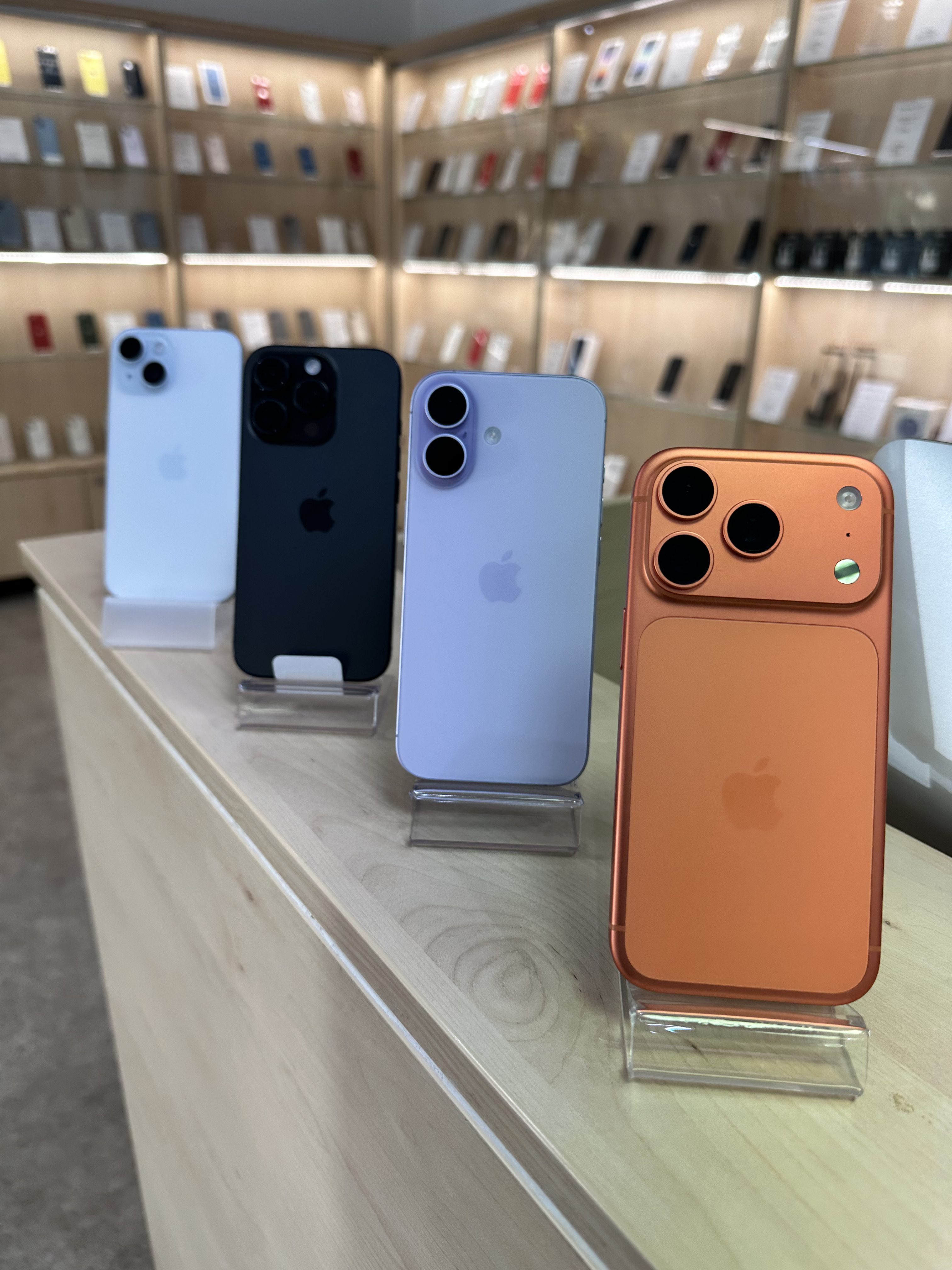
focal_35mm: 24
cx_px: 476
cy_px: 635
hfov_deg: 56.8
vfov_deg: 71.6
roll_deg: -2.6
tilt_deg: -21.9
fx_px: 880
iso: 64
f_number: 1.78
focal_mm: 6.86
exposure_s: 1/100
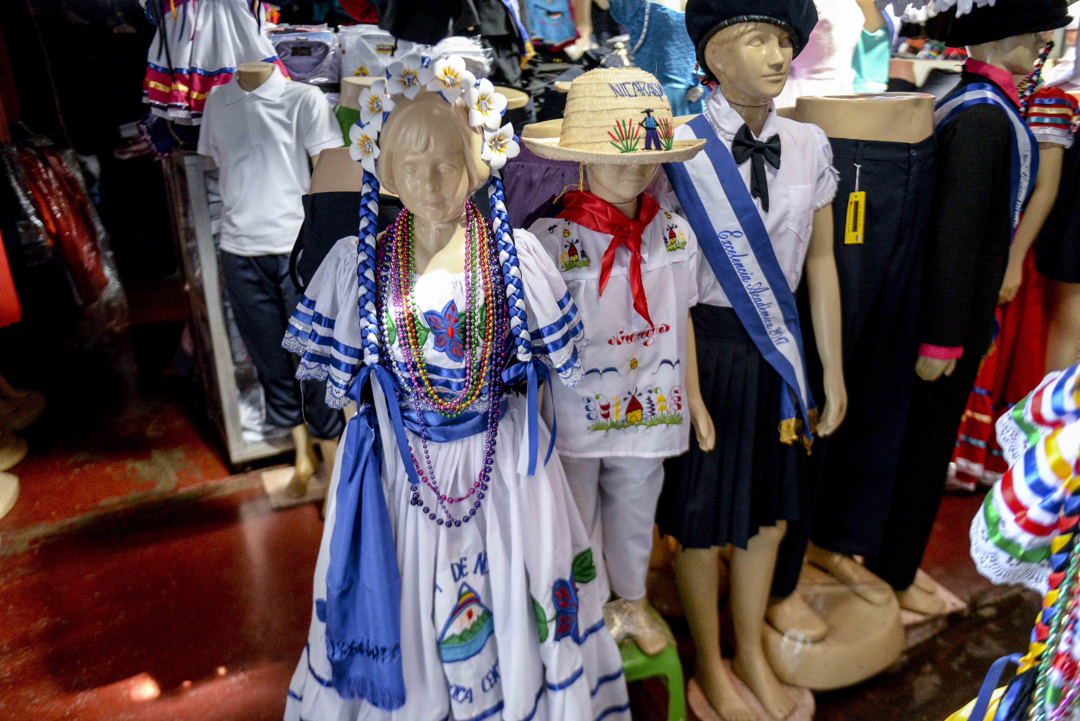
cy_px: 360
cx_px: 540
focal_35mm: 31
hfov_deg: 60.3
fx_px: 930
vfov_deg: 42.4
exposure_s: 1/160
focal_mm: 31
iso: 4000
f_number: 4
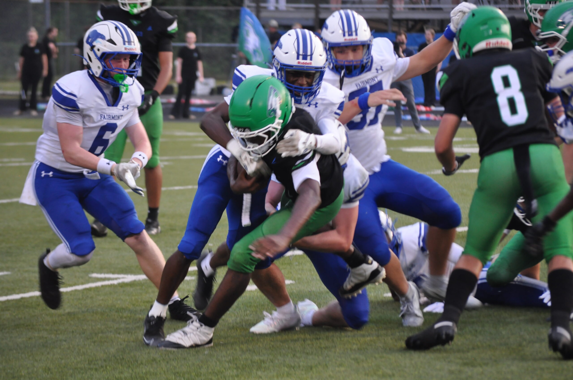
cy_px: 190
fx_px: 3457
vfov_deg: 6.3
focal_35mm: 218
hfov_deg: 9.5
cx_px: 286
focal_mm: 145
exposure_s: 1/125
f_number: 5
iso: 800
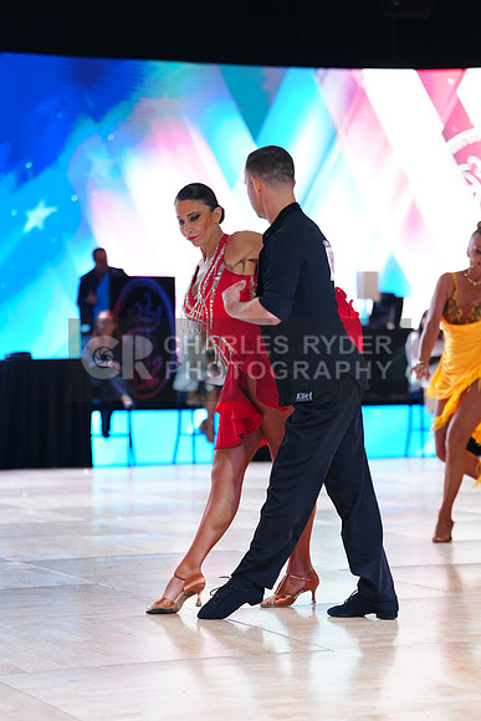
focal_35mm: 101
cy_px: 360
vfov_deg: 20.2
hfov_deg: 13.6
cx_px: 240
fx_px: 2023
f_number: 2.8
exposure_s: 1/400
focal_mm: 101
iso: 1000
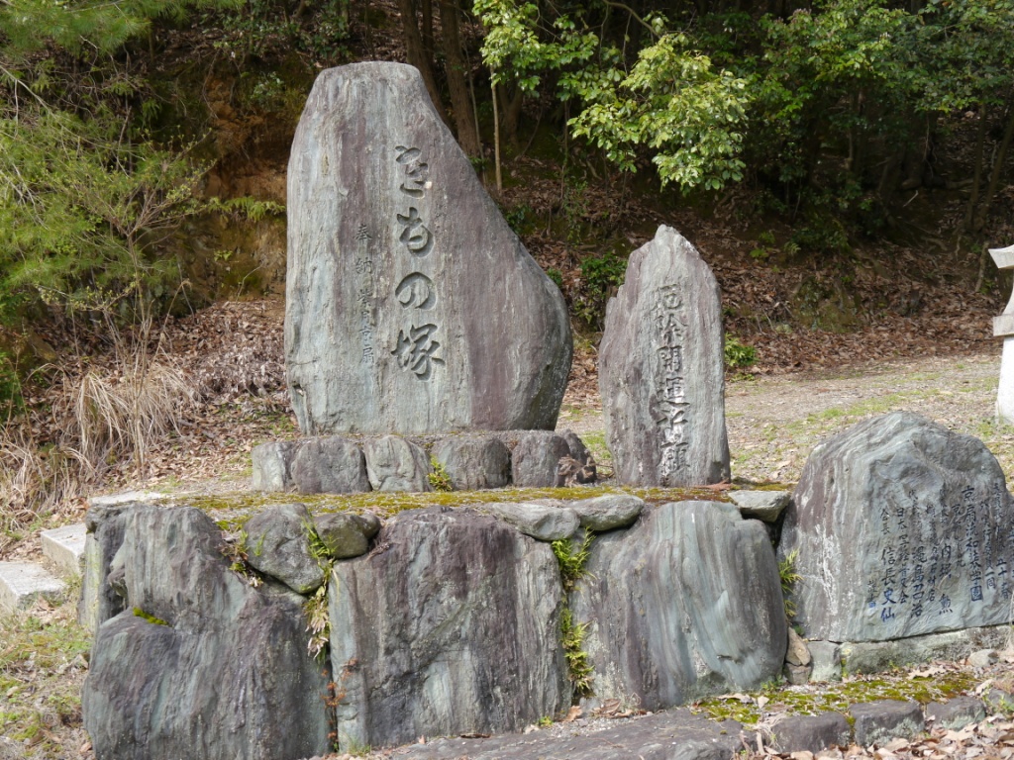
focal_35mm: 40
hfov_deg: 46.8
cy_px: 380
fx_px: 1172
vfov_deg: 36.0
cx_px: 507
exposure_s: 1/160
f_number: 5.6
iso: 160
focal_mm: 20
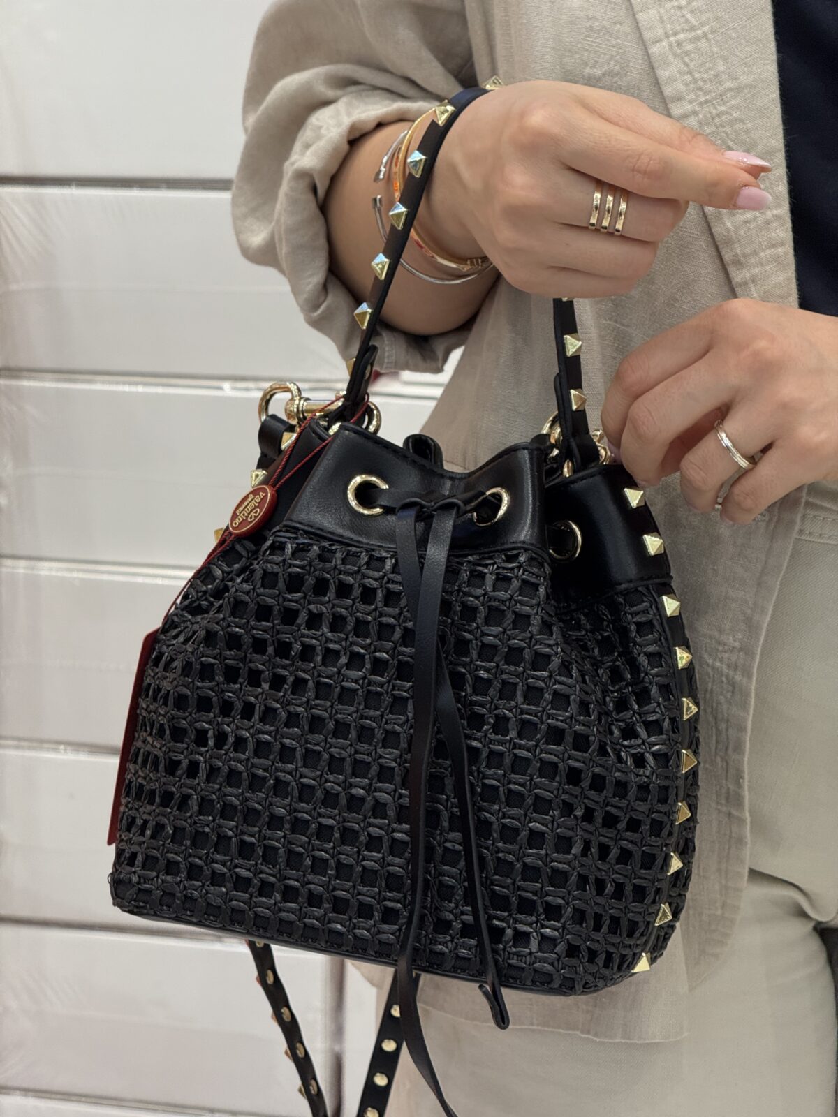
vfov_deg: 16.4
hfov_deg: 12.3
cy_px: 558
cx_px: 419
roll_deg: -1.5
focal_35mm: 120
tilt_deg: -16.1
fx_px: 3873
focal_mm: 15.66
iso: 200
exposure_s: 1/100
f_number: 2.8
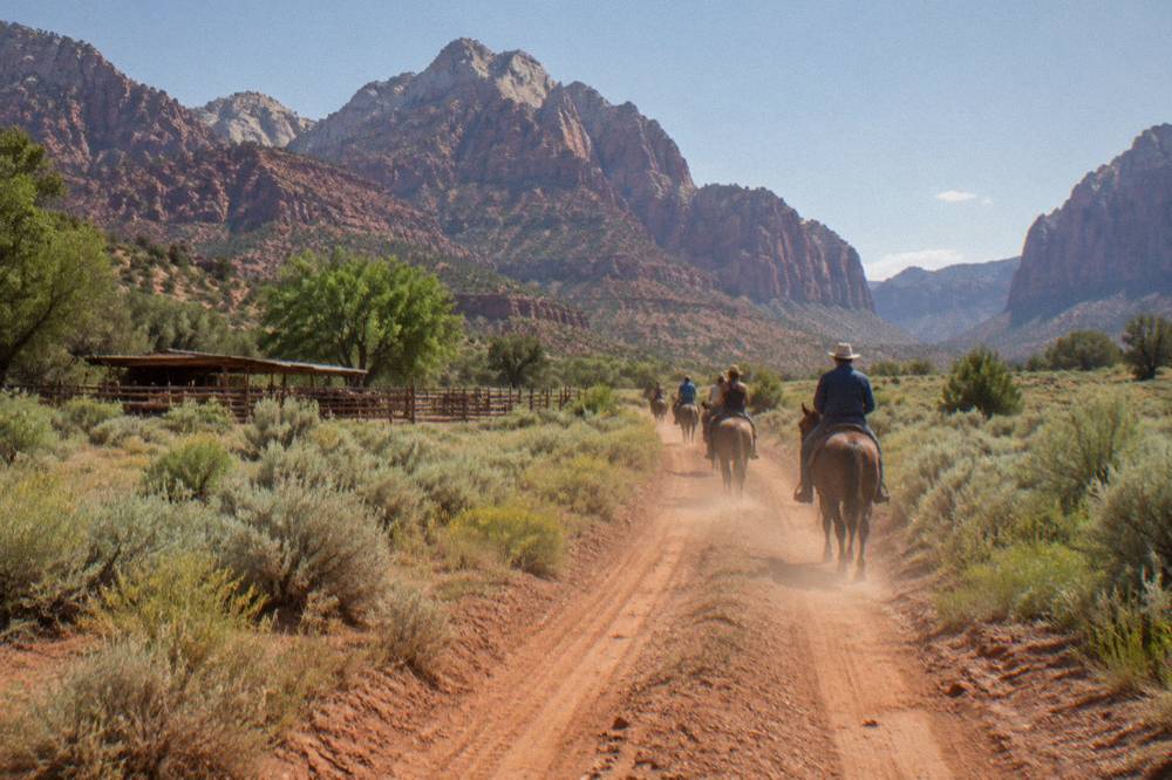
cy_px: 390
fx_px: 1595
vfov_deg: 27.5
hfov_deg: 40.4
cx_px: 586
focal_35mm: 49
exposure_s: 1/800
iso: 200
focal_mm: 49
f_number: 5.6
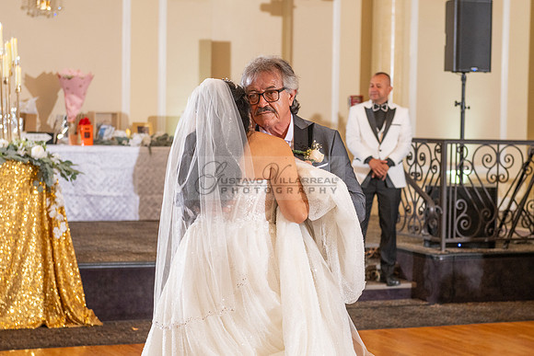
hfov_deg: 21.3
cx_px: 303
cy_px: 222
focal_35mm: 96
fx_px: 1419
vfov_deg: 14.3
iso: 800
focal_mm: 70
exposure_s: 1/160
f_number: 4
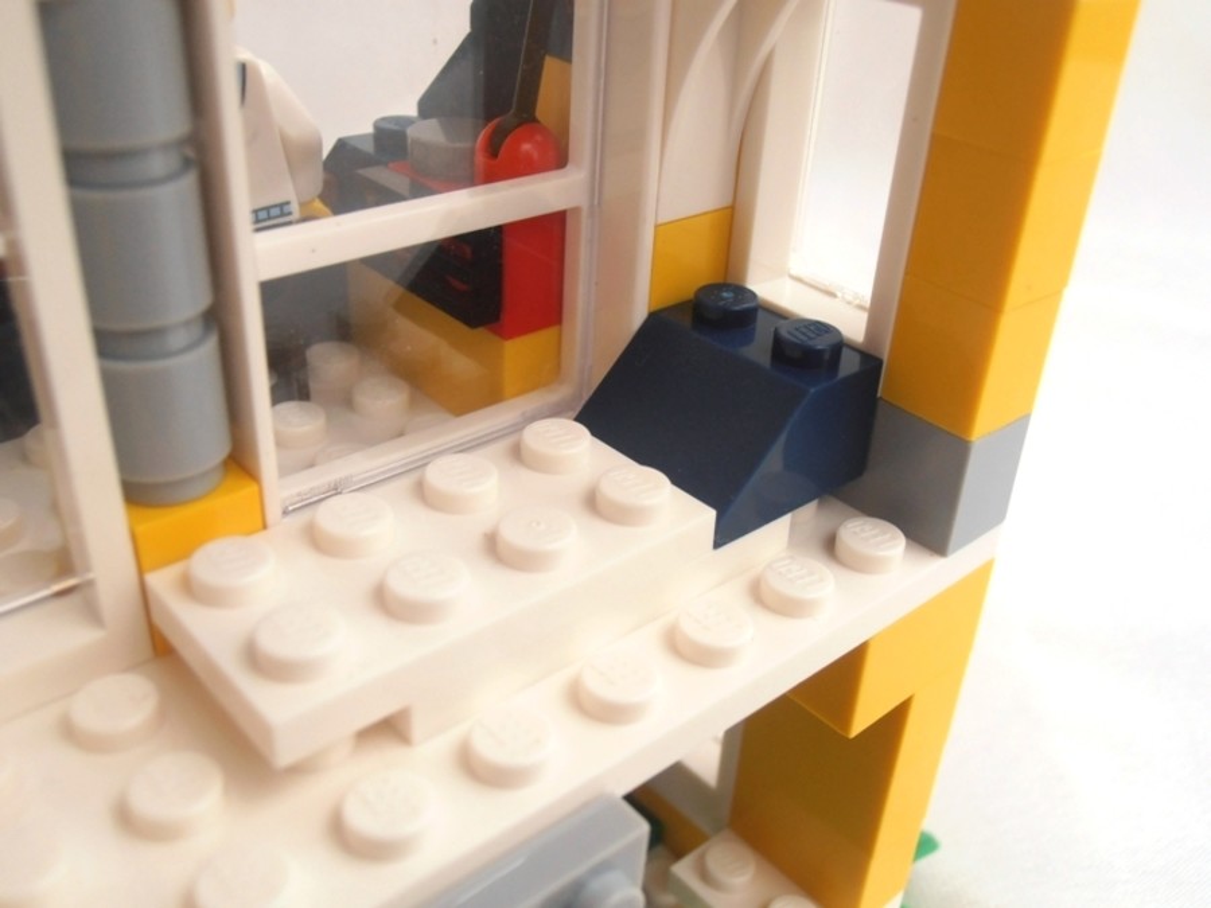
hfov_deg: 50.1
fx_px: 1294
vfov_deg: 38.7
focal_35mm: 37
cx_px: 606
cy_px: 454
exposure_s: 1/100
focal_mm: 6.61
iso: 80
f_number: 3.9
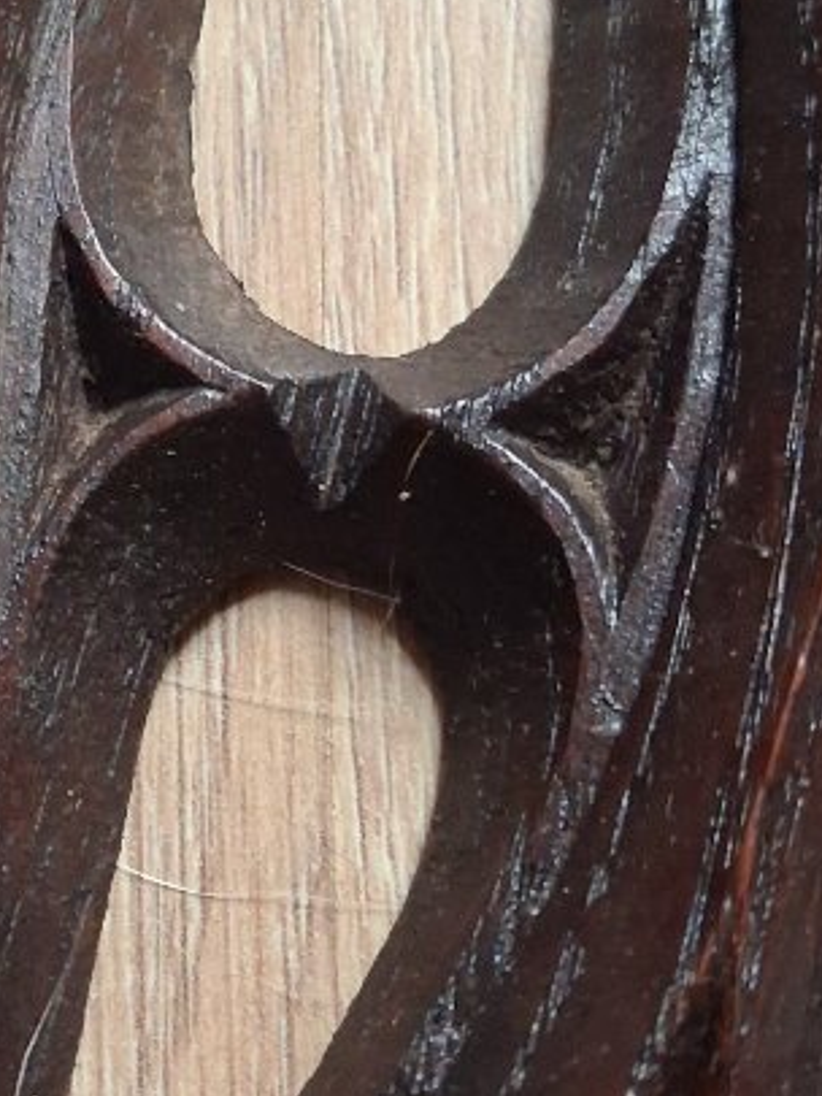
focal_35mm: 80
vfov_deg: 24.3
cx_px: -54
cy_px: 392
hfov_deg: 17.9
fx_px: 2532
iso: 1000
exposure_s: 1/13
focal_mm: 4
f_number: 1.8
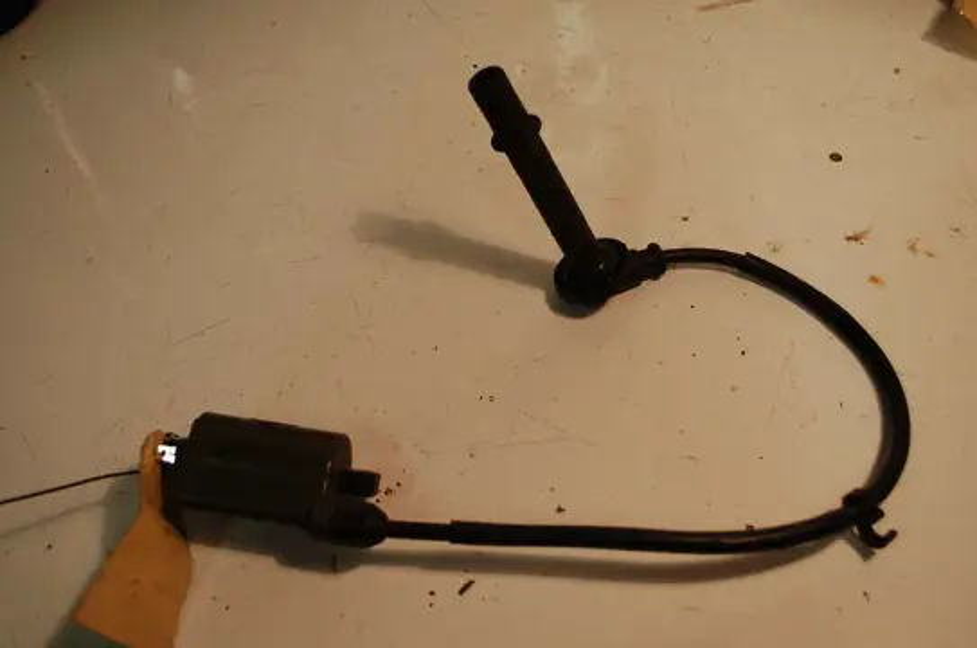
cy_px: 324
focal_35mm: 39
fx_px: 1057
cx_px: 488
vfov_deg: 34.1
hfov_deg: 49.6
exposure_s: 1/100
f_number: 5
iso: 400
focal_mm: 26
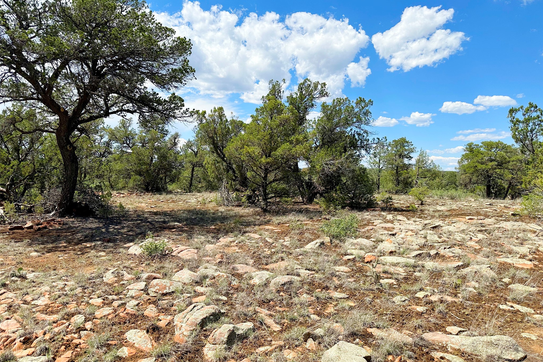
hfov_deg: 71.5
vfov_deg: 51.3
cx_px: 272
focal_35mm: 25
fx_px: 377
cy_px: 172
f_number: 1.78
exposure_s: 1/5525
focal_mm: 6.86
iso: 80
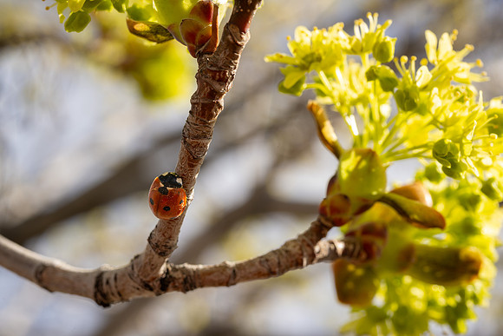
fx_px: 838
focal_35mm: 60
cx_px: 252
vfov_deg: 22.6
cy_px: 168
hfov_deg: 33.4
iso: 250
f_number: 16
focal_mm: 60
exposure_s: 1/100
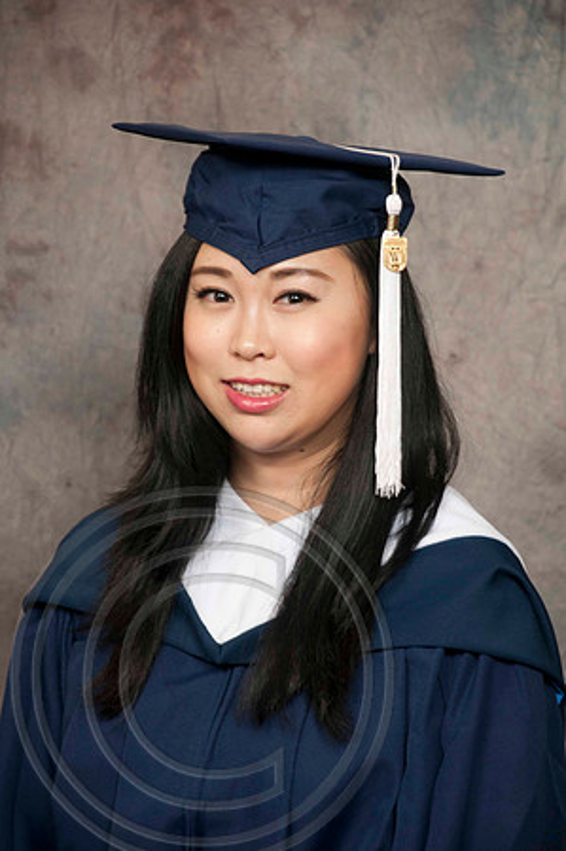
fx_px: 3368
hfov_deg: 9.6
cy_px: 426
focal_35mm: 142
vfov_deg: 14.4
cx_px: 283
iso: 200
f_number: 5.6
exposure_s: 1/60
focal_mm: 95
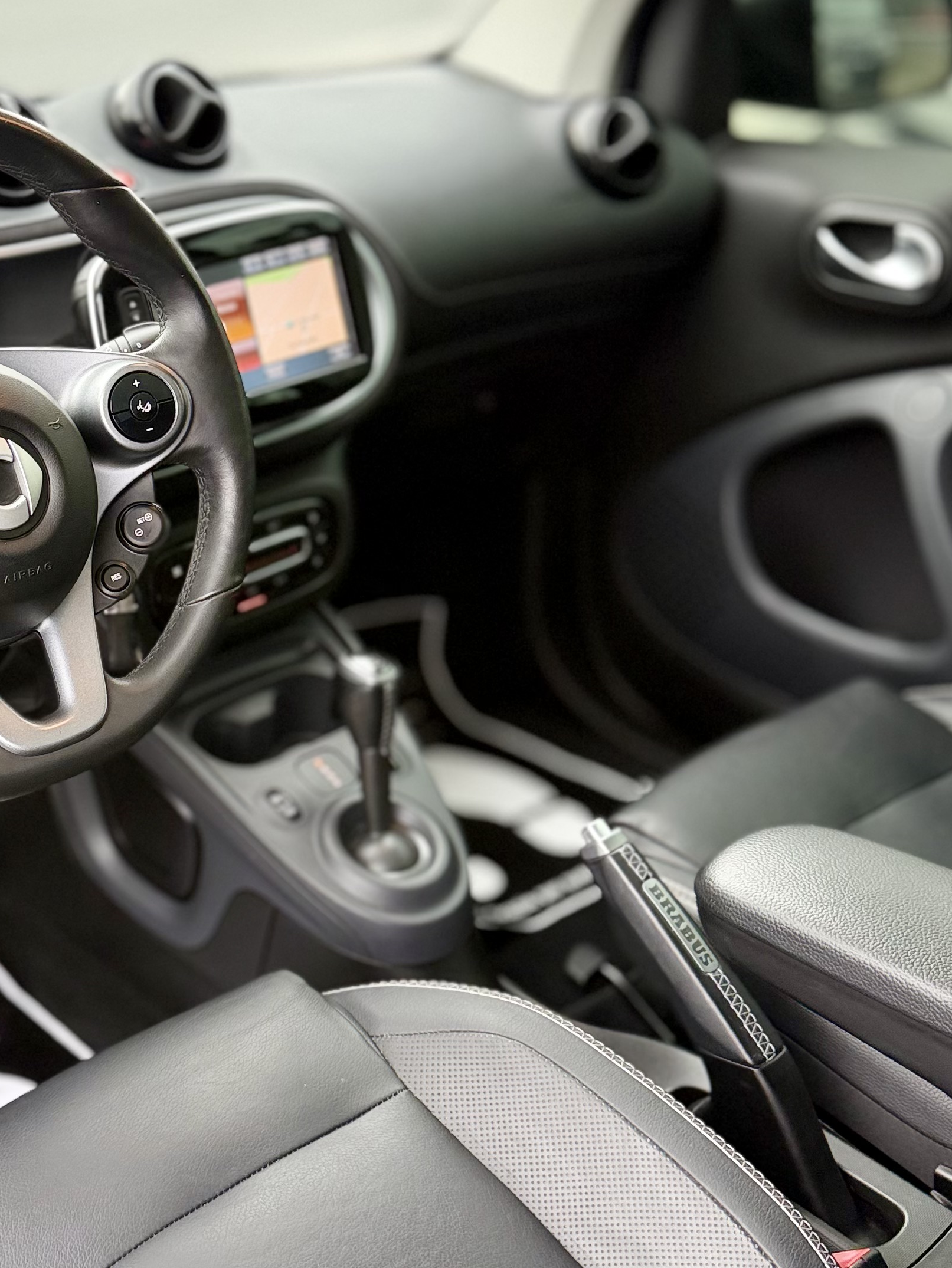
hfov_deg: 31.3
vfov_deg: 42.1
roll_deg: +0.1
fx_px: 1650
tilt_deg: -30.4
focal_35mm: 45
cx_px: 181
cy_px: 659
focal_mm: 6.76
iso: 200
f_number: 1.78
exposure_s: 1/121
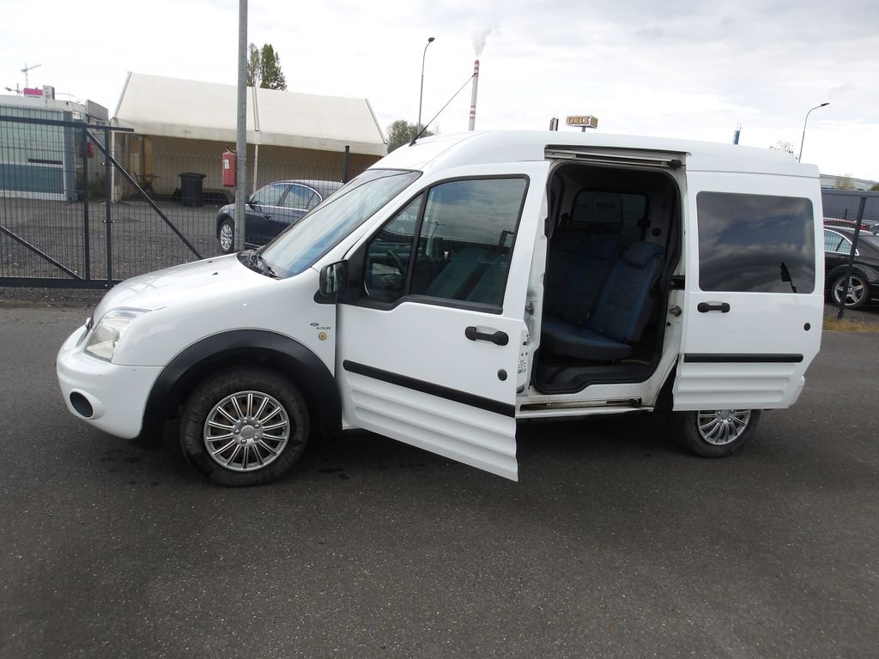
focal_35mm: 27
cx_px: 440
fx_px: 686
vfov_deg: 51.4
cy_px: 330
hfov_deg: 65.3
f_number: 3
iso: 100
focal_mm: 4.9
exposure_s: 1/651
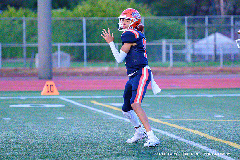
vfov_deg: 4.2
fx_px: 2179
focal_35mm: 327
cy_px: 98
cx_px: 151
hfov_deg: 6.3
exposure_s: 1/1600
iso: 7200
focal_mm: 210
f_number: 4
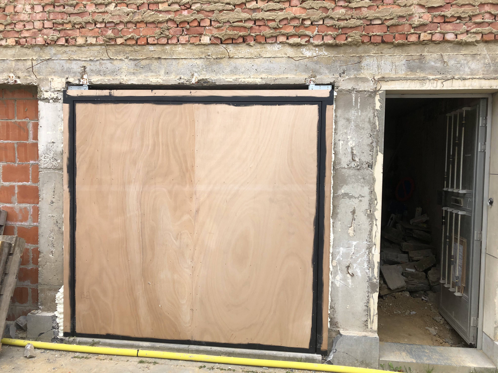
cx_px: 249
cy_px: 186
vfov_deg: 49.7
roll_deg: -1.8
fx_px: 403
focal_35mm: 28
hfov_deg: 63.4
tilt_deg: -1.4
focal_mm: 3.99
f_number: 1.8
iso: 20
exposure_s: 1/736
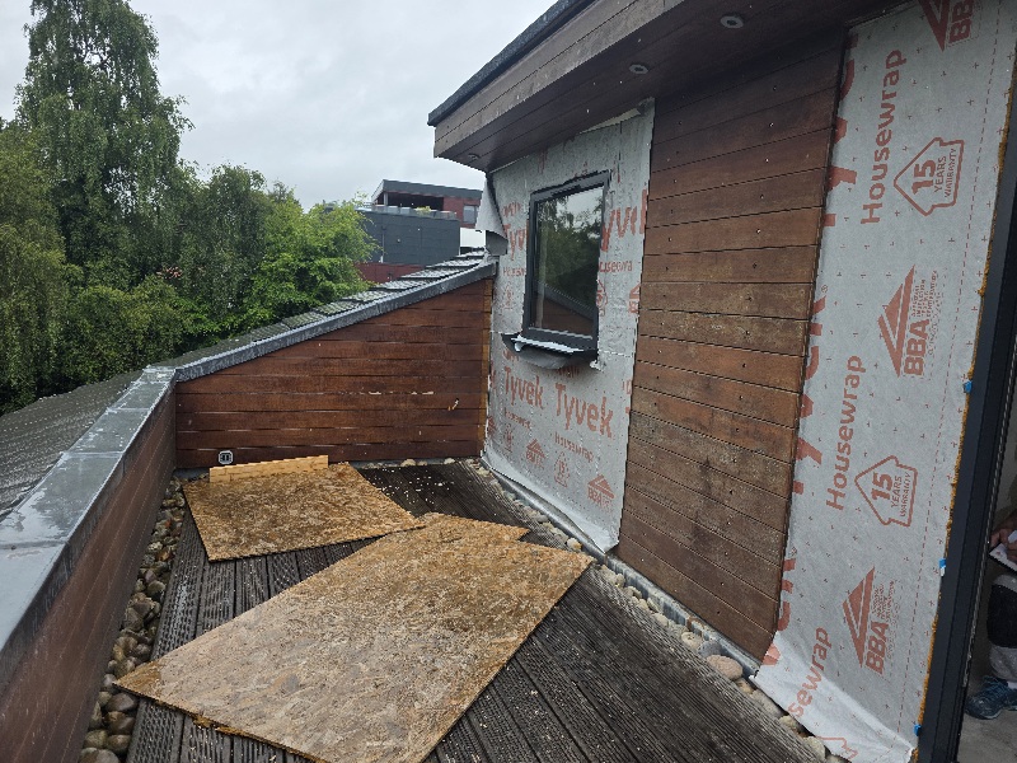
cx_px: 508
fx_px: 676
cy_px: 382
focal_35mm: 23
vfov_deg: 58.9
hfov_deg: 73.9
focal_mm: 6.3
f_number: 1.7
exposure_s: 1/1667
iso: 80
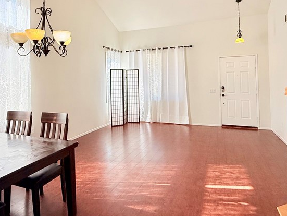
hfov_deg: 66.9
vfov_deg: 52.2
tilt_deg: +2.1
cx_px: 123
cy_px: 74
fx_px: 216
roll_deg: +1.2
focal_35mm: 26
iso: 64
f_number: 2.2
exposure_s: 1/433
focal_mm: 2.22
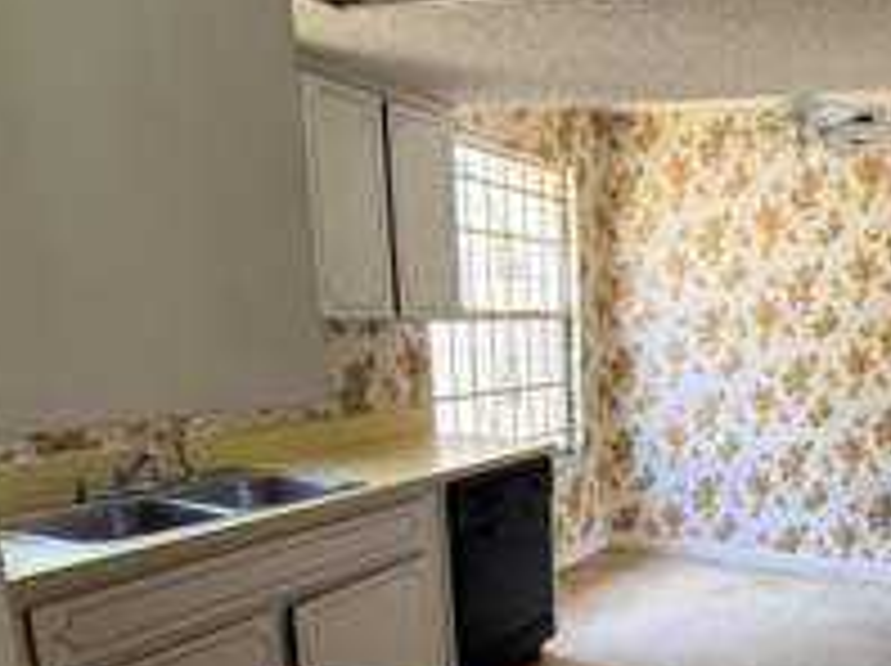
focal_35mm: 34
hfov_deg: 49.6
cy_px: 533
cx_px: 756
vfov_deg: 40.0
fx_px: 874
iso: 400
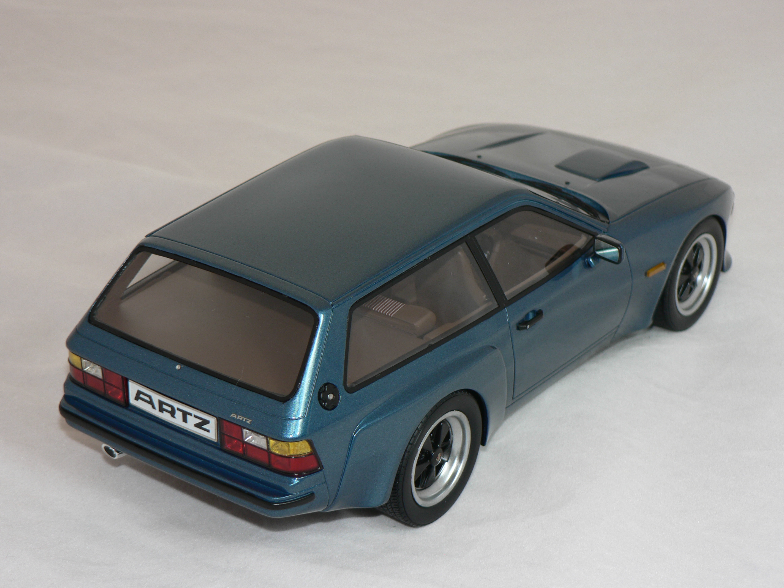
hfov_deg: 23.3
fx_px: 1902
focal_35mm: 84
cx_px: 392
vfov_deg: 17.6
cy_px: 294
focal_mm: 14
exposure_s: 1/60
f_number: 3.2
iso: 80
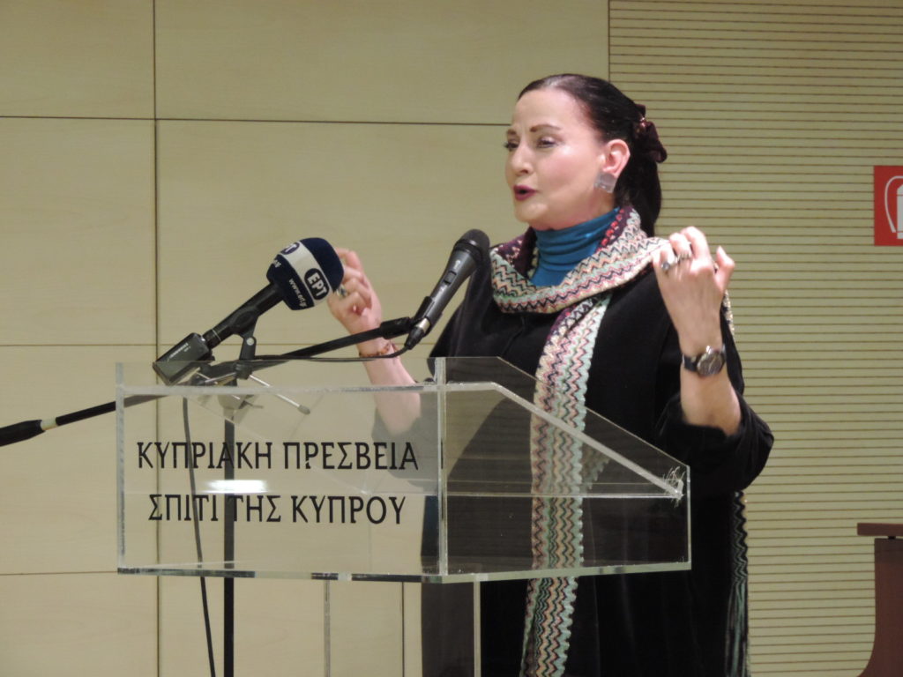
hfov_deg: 10.7
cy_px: 338
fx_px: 4826
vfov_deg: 8.0
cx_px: 452
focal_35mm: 185
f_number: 4.6
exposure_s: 1/25
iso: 800
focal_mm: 33
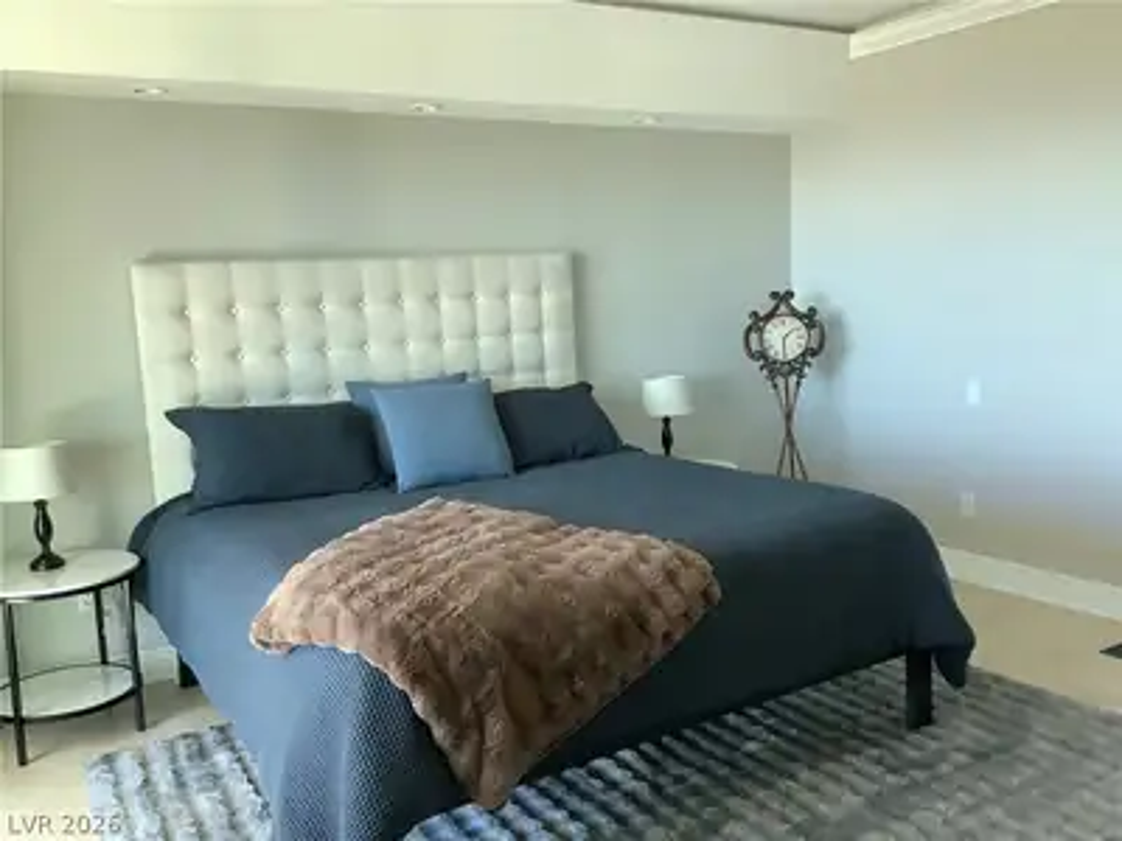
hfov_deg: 58.4
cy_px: 420
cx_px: 561
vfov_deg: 45.4
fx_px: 1005
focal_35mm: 31
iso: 100
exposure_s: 1/60
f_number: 2.4
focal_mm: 3.3
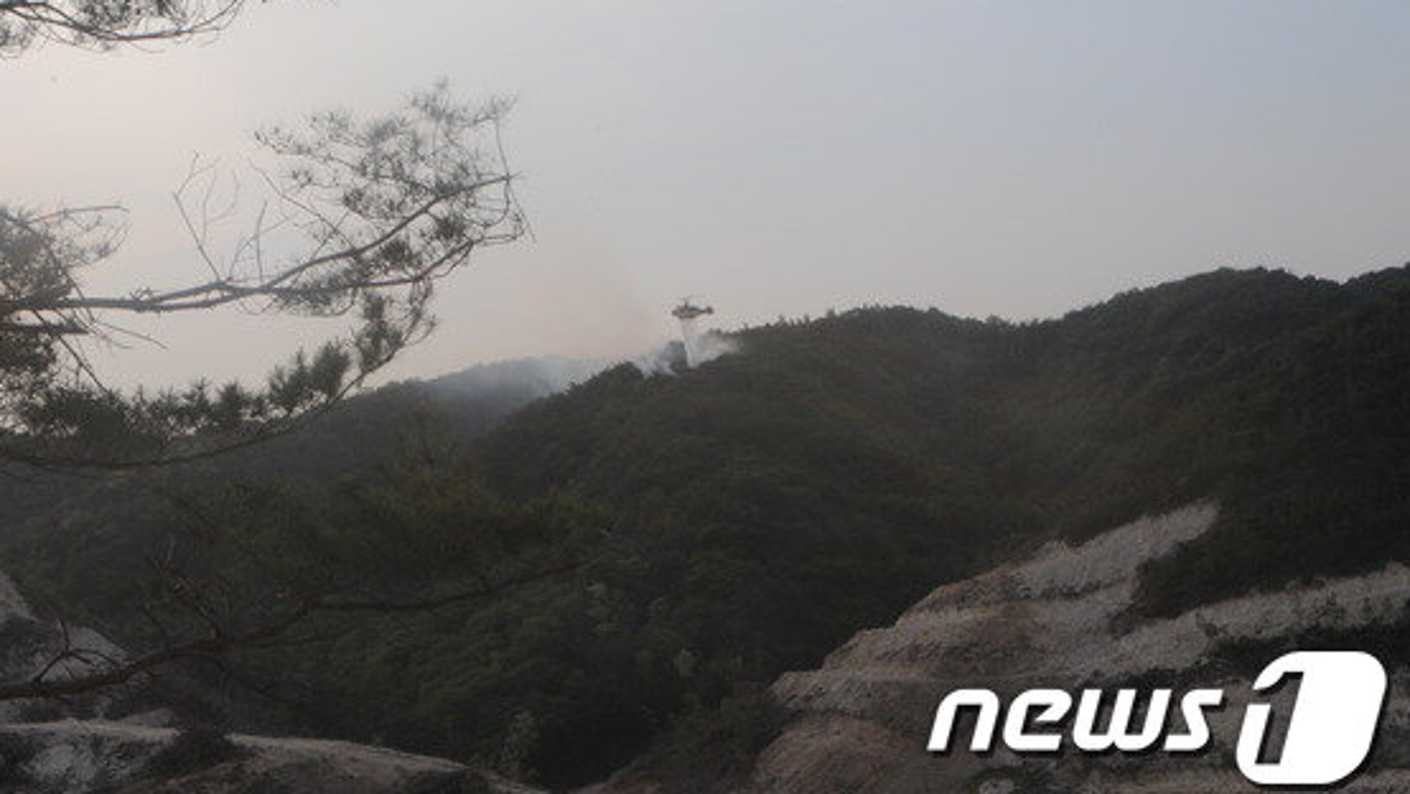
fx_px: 2077
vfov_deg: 21.6
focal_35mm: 56
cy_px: 338
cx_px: 702
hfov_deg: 37.5
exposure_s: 1/80
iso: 500
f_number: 18
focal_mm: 35
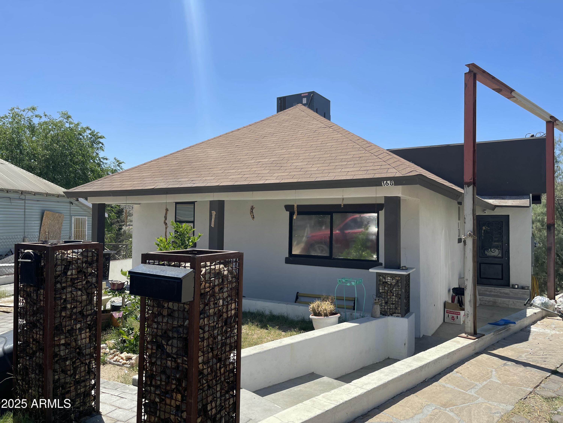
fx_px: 407
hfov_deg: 69.4
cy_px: 212
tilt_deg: +2.2
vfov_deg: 54.9
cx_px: 282
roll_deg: +0.2
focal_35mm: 25
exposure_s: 1/3086
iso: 32
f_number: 1.6
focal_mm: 5.1
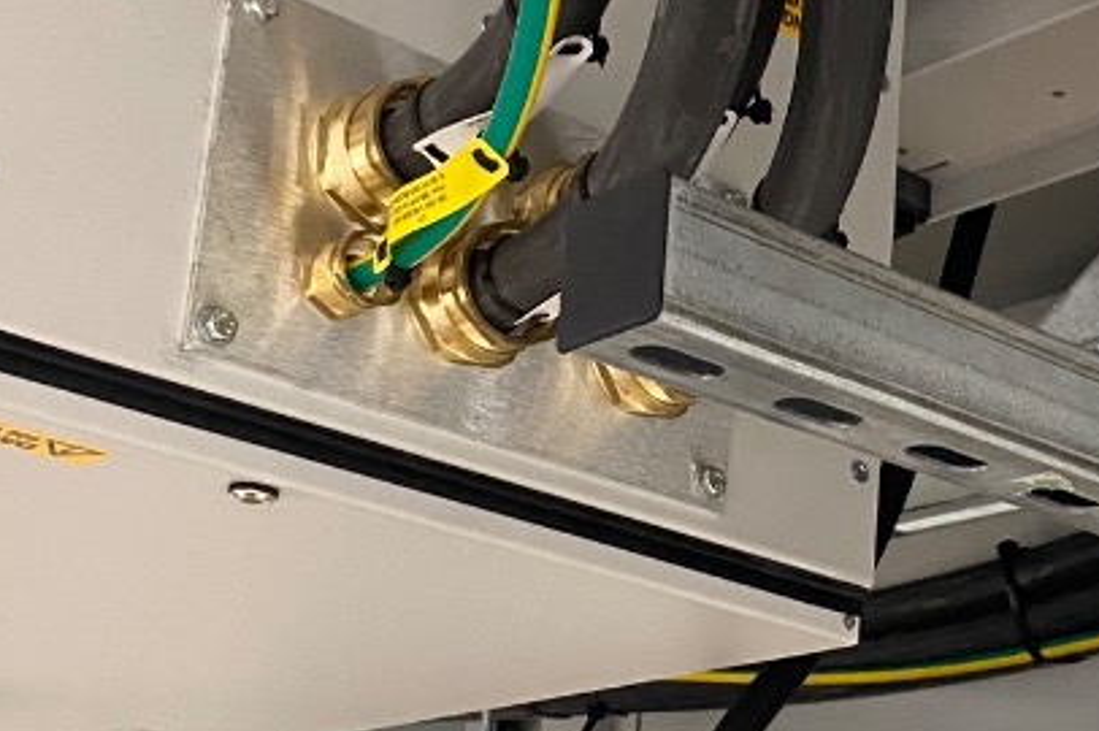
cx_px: 928
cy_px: 471
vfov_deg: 17.0
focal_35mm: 80
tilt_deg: +19.1
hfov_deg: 24.8
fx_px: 2440
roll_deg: -2.6
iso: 320
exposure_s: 1/60
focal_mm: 4.25
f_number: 1.8
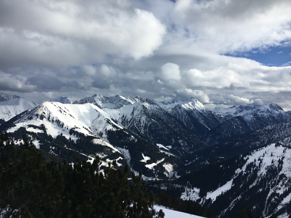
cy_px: 109
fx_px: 244
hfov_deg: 61.7
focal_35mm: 29
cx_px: 146
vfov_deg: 48.2
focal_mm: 4.15
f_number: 2.2
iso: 25
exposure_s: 1/3077
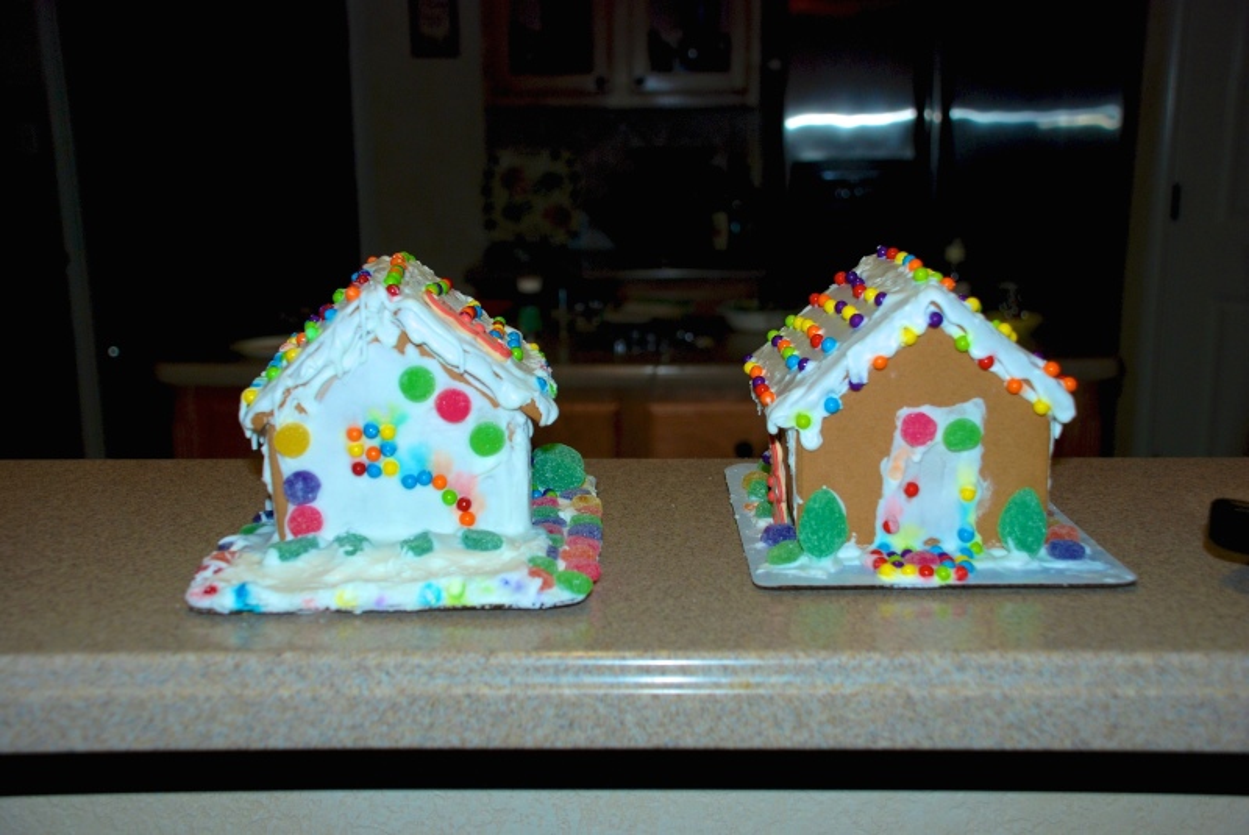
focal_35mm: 42
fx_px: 1458
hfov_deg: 46.4
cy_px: 418
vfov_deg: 32.0
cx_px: 624
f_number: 4
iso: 200
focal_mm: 28
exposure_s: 1/60
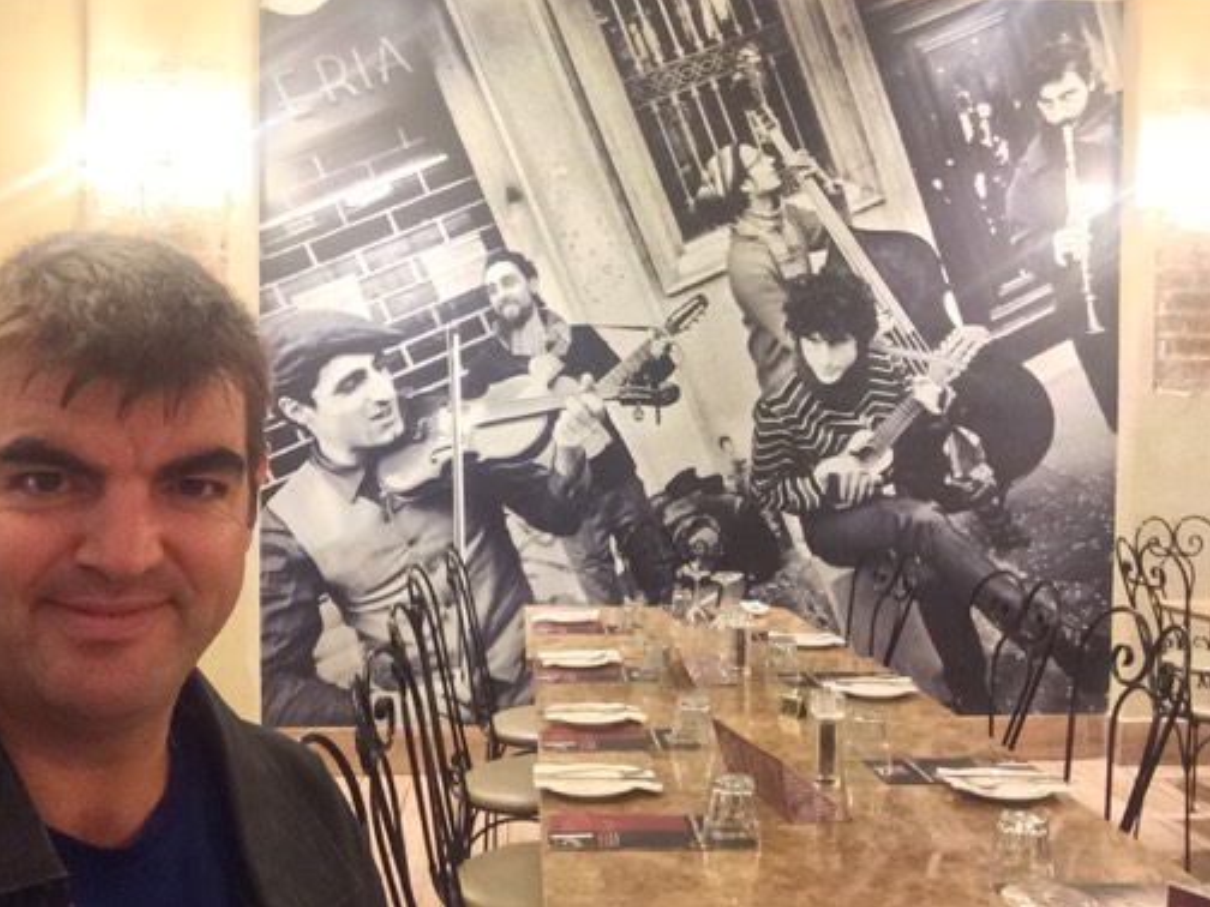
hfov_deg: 56.8
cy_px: 444
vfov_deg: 44.2
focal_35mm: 32
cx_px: 615
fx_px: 1119
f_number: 2.4
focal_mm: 2.15
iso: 400
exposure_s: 1/20
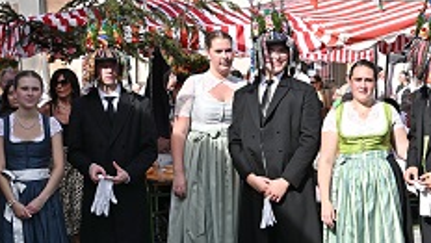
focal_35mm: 94
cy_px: 206
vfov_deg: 12.8
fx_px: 1078
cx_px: 389
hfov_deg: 22.1
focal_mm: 25
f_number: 8
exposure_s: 1/200
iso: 100
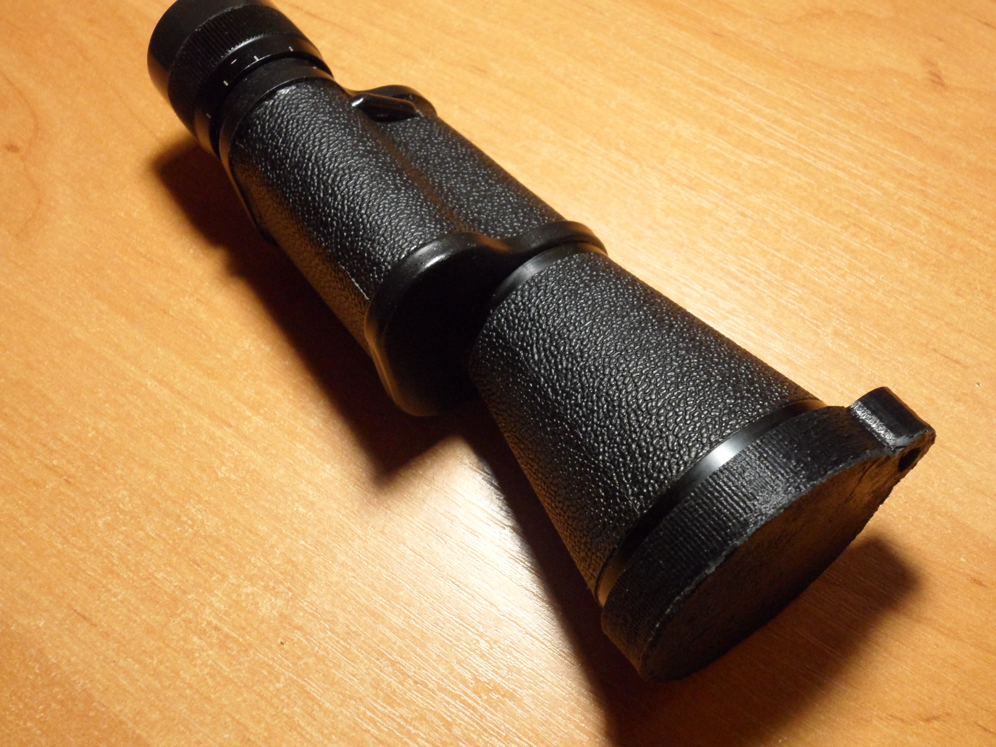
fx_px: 1208
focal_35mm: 42
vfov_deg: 34.3
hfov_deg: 44.8
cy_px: 374
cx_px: 498
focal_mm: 7.8
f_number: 4.2
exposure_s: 1/30
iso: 400
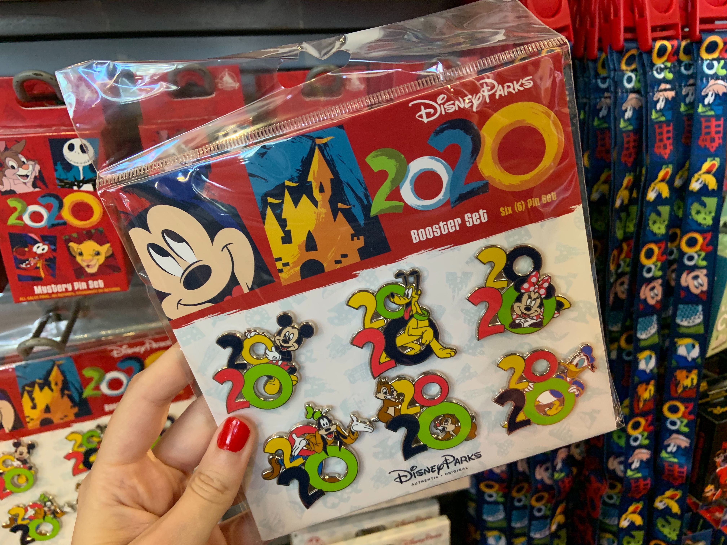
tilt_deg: -17.8
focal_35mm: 26
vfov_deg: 53.1
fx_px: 546
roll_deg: +4.3
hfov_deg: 67.3
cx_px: 364
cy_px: 272
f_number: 1.8
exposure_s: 1/60
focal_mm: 4.25
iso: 250
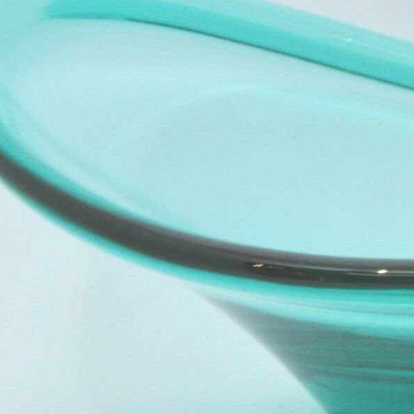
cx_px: 519
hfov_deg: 5.8
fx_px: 4073
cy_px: 50
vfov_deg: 5.8
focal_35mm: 301
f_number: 29
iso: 800
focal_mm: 70
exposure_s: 1/5
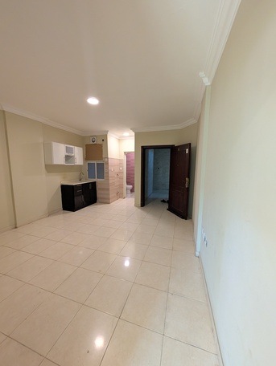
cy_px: 183
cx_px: 138
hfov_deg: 94.6
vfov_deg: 110.5
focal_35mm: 12
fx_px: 127
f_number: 1.7
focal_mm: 2.02
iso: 247
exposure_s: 1/55.8
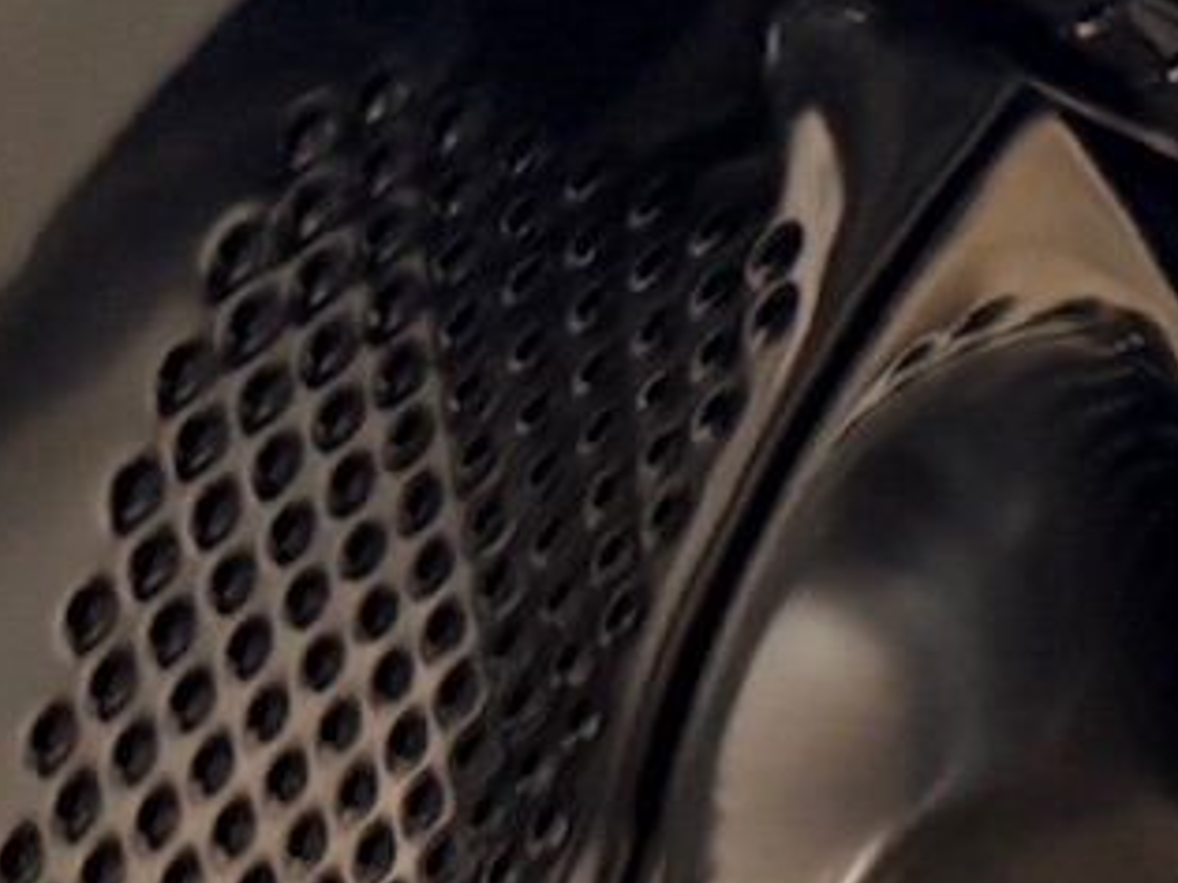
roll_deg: +1.7
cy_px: 2178
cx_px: 1713
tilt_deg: -5.4
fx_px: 5307
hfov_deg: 12.1
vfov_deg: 8.6
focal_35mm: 156
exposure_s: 1/32
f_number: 1.78
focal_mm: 6.76
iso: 1000
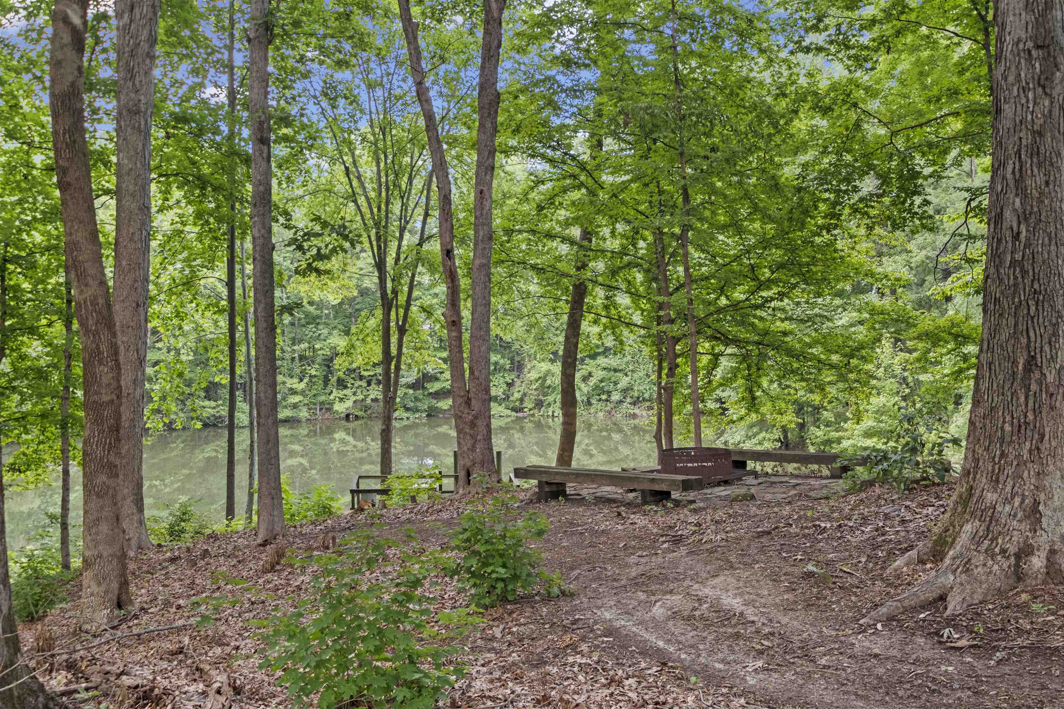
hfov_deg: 53.1
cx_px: 532
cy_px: 354
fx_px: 1064
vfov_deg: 36.9
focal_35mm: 36
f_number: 5
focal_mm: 24
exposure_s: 1/10
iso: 400
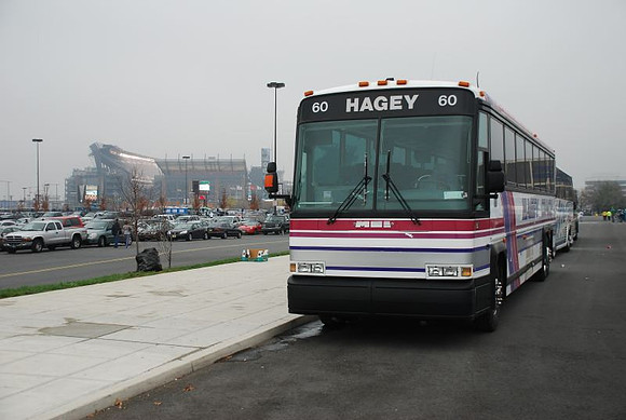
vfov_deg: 29.1
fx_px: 810
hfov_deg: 42.3
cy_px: 210
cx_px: 313
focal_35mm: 46
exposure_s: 1/60
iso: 200
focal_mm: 31
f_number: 5
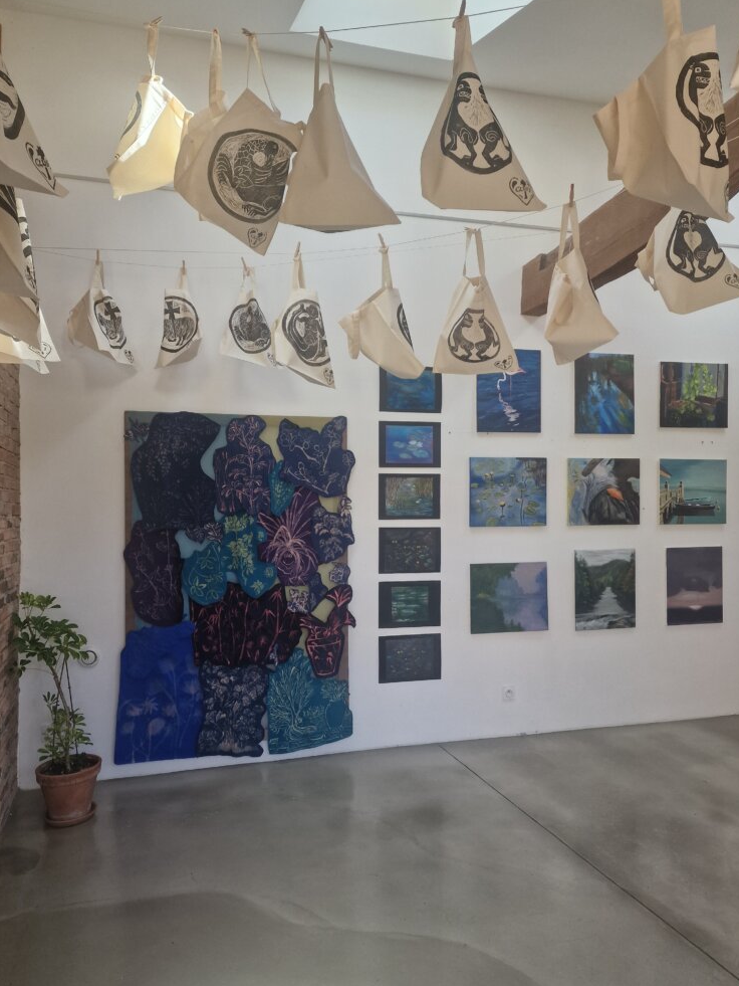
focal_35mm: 24
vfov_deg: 71.6
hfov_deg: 56.8
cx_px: 366
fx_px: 683
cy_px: 489
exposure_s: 1/180
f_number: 1.8
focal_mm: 6.4
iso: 160
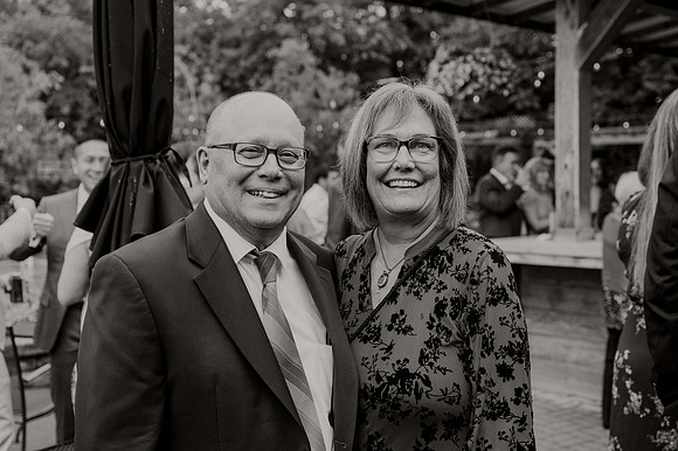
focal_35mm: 44
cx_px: 384
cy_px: 255
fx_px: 831
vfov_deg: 30.4
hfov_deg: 44.3
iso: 200
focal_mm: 39
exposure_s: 1/400
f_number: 3.5
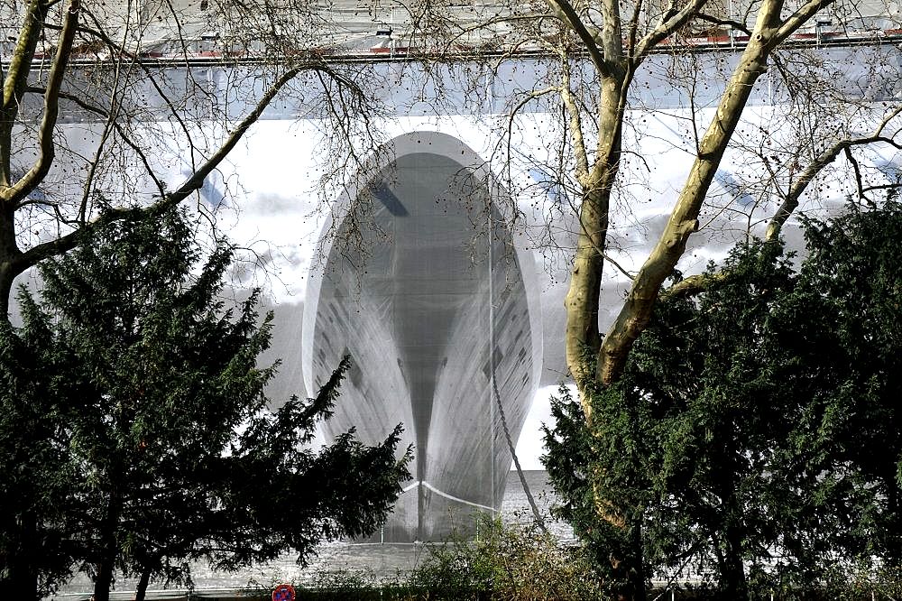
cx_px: 451
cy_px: 300
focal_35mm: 48
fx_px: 1202
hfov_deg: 41.1
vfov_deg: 28.1
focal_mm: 48
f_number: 13
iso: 200
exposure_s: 1/100
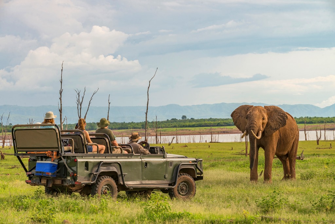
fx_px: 1210
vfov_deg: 10.6
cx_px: 168
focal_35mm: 130
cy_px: 112
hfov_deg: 15.8
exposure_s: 1/500
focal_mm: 130
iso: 320
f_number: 10
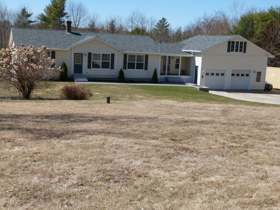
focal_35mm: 45
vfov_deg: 32.2
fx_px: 364
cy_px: 105
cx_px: 140
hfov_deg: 42.1
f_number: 4.5
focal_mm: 8
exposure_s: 1/500
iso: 100
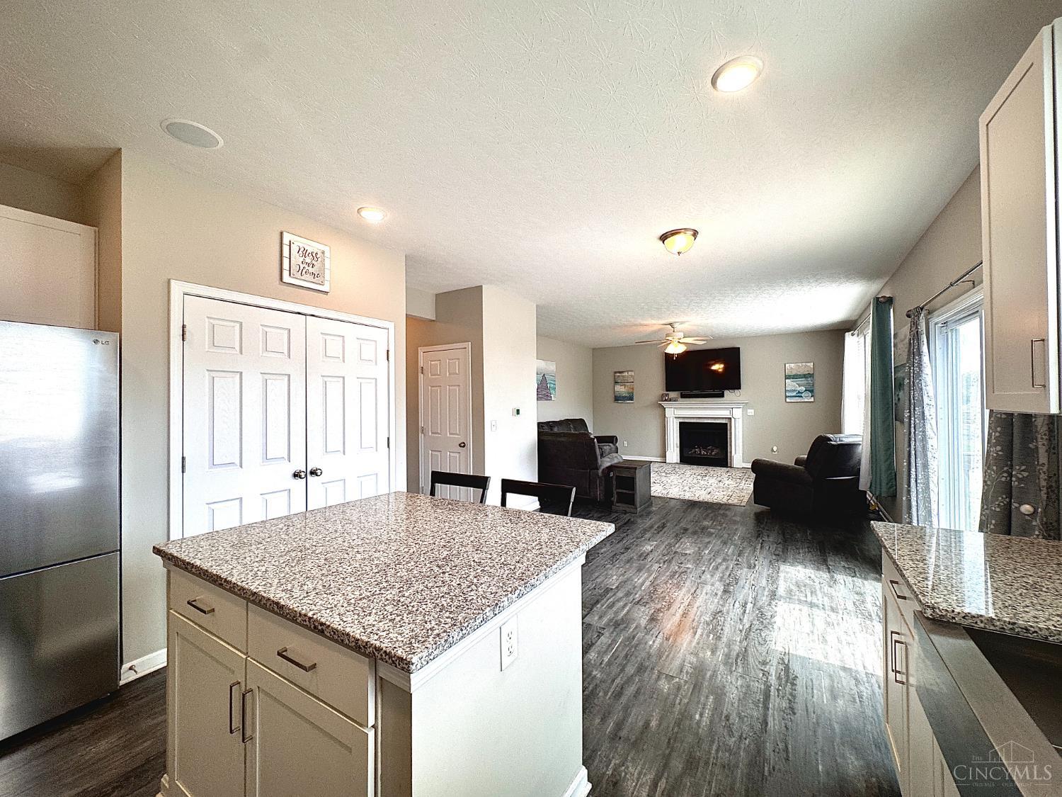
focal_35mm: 14
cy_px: 398
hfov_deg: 102.1
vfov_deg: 85.7
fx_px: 430
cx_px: 531
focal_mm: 2.22
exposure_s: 1/120
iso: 100
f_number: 2.2
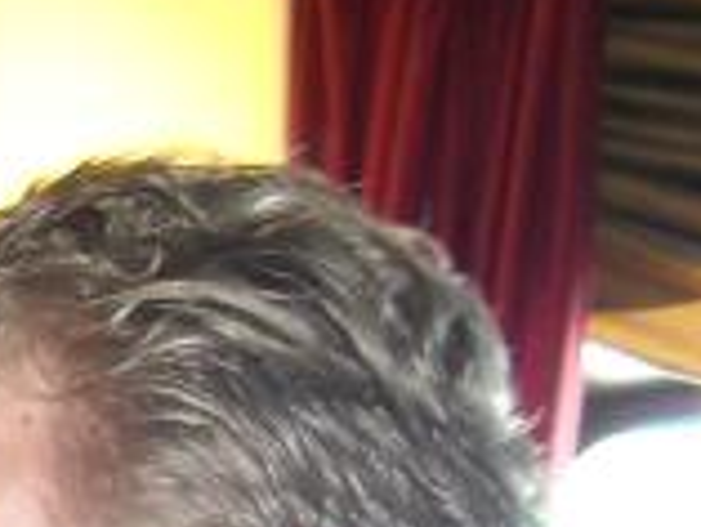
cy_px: 1282
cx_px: -924
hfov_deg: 9.9
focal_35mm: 178
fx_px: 3607
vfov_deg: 7.7
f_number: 2.8
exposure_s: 1/60
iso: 200
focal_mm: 5.7
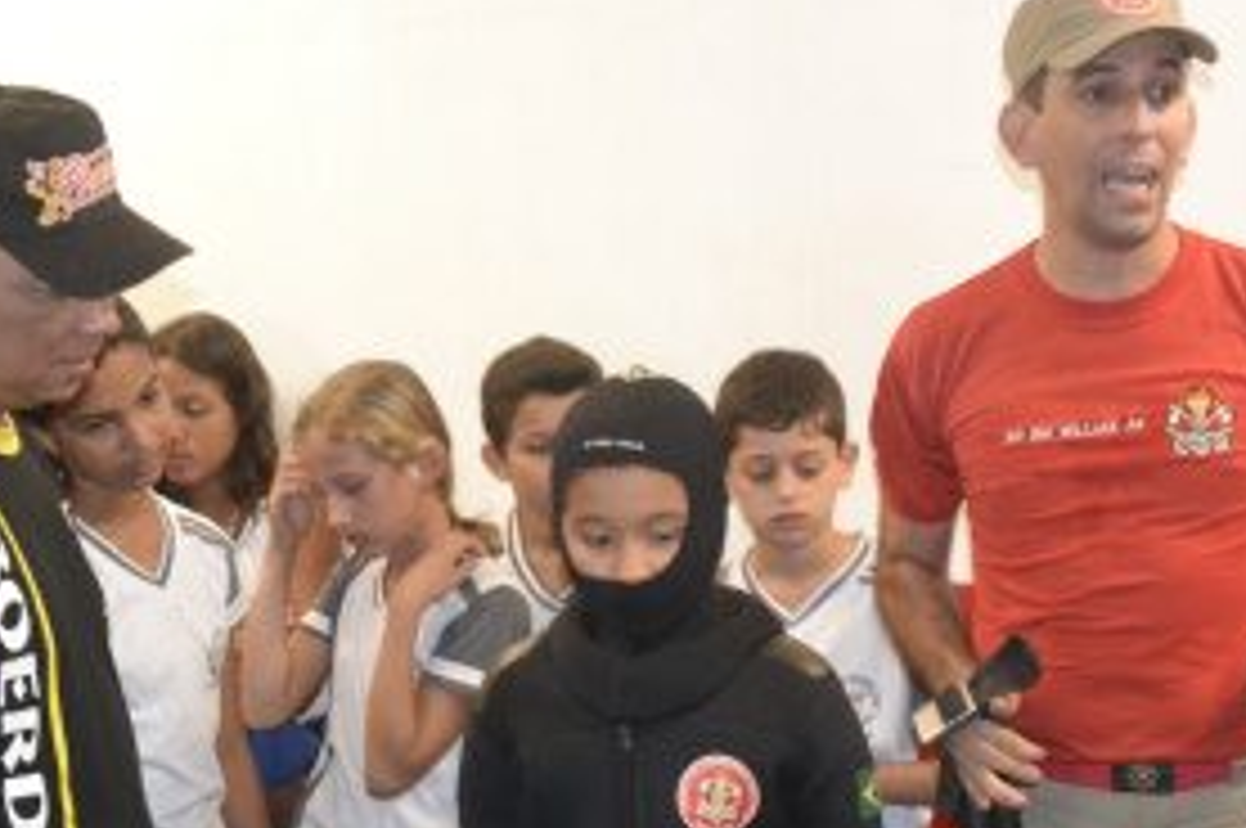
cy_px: 506
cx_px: 598
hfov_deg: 31.0
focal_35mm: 65
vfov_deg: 20.8
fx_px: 2247
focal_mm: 24
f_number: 3.8
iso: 2800
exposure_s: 1/60
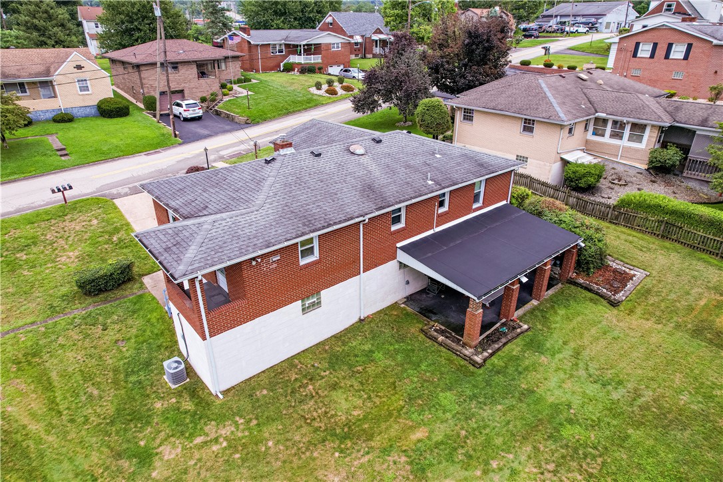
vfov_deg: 57.2
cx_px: 362
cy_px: 241
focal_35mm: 22
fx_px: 442
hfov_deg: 78.6
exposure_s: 1/320
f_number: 2.8
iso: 100
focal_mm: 8.38
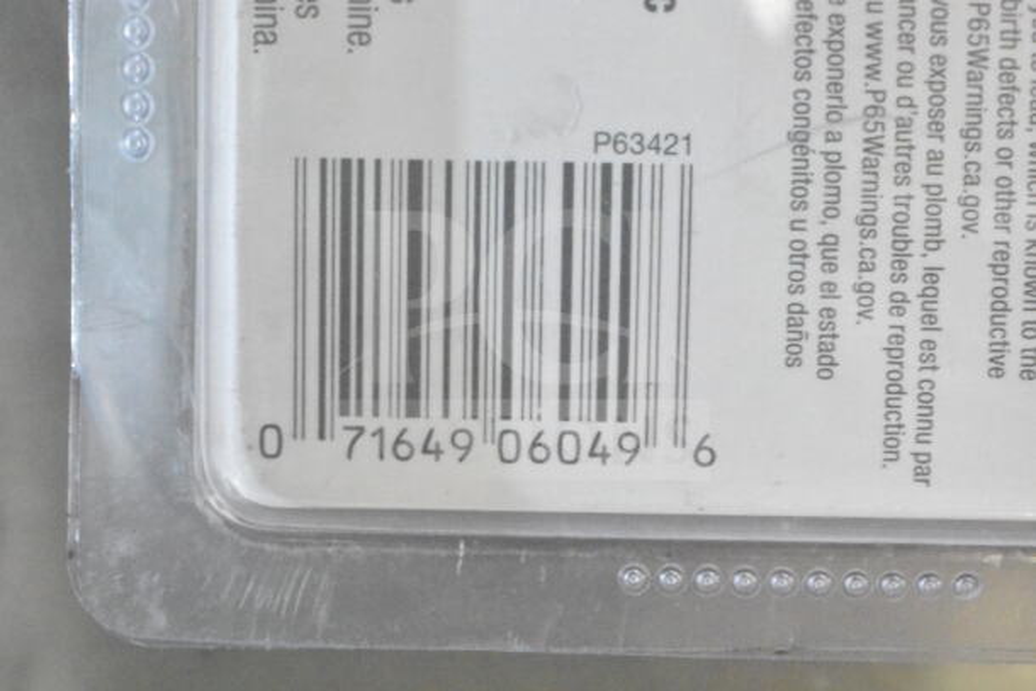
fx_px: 2159
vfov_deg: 18.2
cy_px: 346
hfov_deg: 27.0
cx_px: 518
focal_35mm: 75
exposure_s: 1/40
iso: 25600
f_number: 5.6
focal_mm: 50
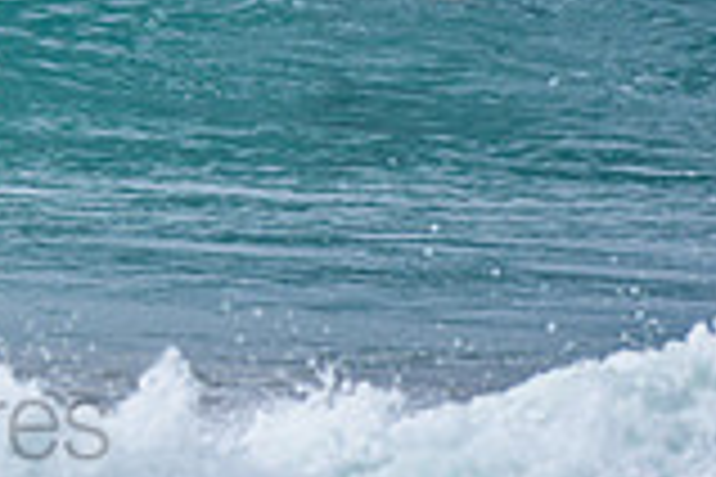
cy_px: -326
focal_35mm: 2728
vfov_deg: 0.5
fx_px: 54253
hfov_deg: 0.8
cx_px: -239
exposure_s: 1/640
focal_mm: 500
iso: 140
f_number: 5.6
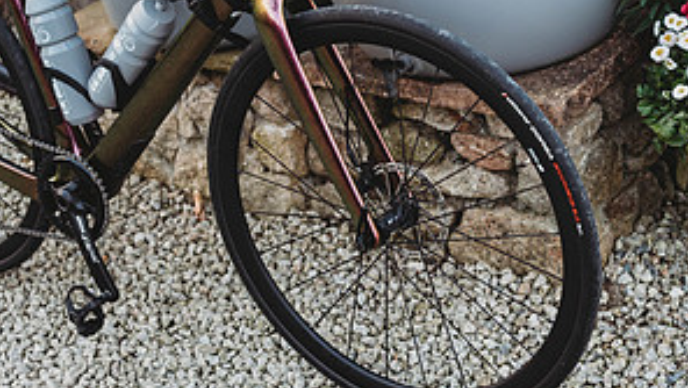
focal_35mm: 82
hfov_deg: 25.9
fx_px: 1497
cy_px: 16
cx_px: 346
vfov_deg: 14.6
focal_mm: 40
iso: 360
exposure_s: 1/160
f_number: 2.5
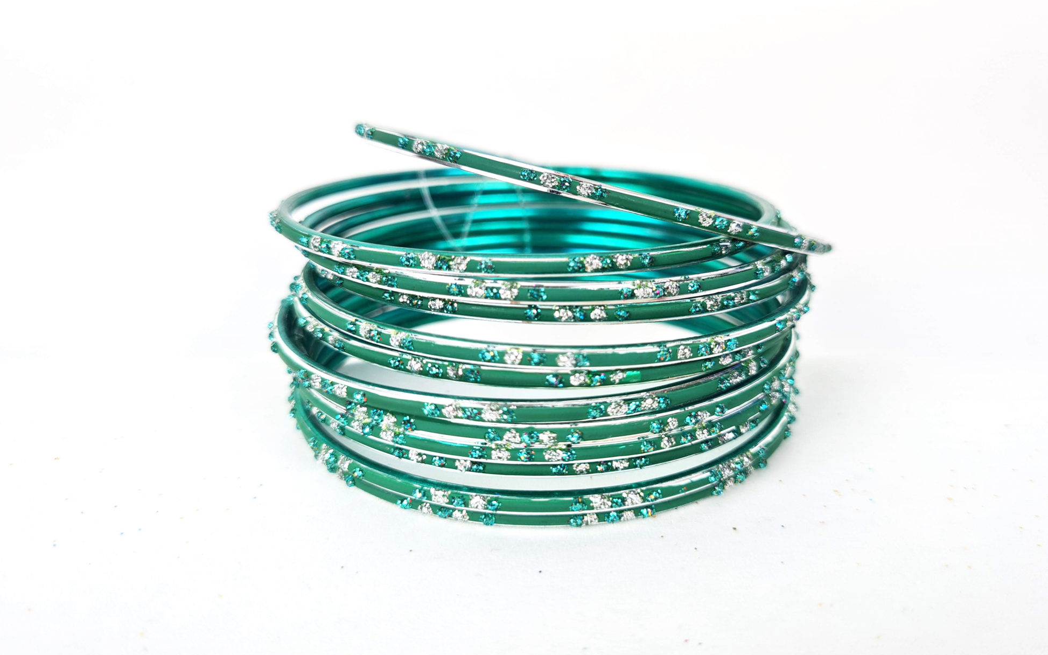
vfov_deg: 43.1
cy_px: 291
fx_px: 828
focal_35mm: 29
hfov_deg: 64.6
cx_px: 542
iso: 50
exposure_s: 1/253
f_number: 1.8
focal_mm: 5.4
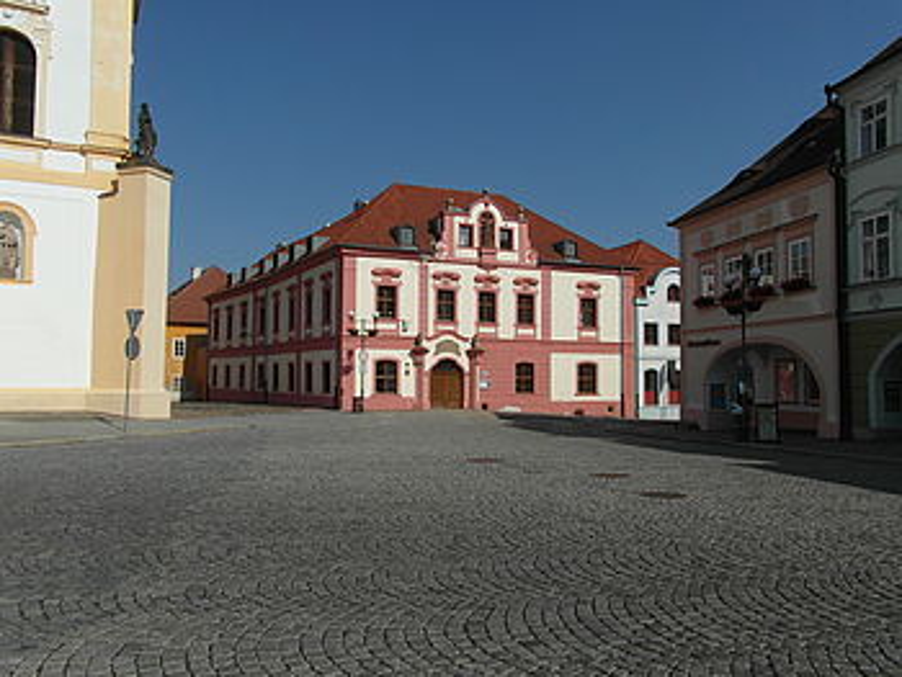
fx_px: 626
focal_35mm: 24
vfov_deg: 56.9
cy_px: 338
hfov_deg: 71.6
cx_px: 451
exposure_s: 1/500
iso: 80
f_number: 7.3
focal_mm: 4
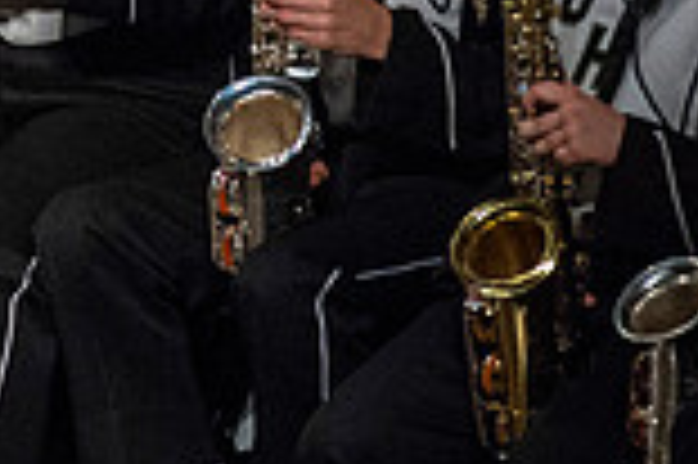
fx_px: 21809
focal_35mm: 1126
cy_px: -378
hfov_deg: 1.8
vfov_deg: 1.2
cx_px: -320
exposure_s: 1/400
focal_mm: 300
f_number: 5.6
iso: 5000
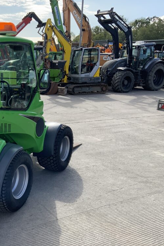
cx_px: 11
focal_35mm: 41
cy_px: 123
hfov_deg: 30.9
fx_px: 280
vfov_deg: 47.4
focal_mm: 3
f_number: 1.8
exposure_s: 1/1055
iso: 16
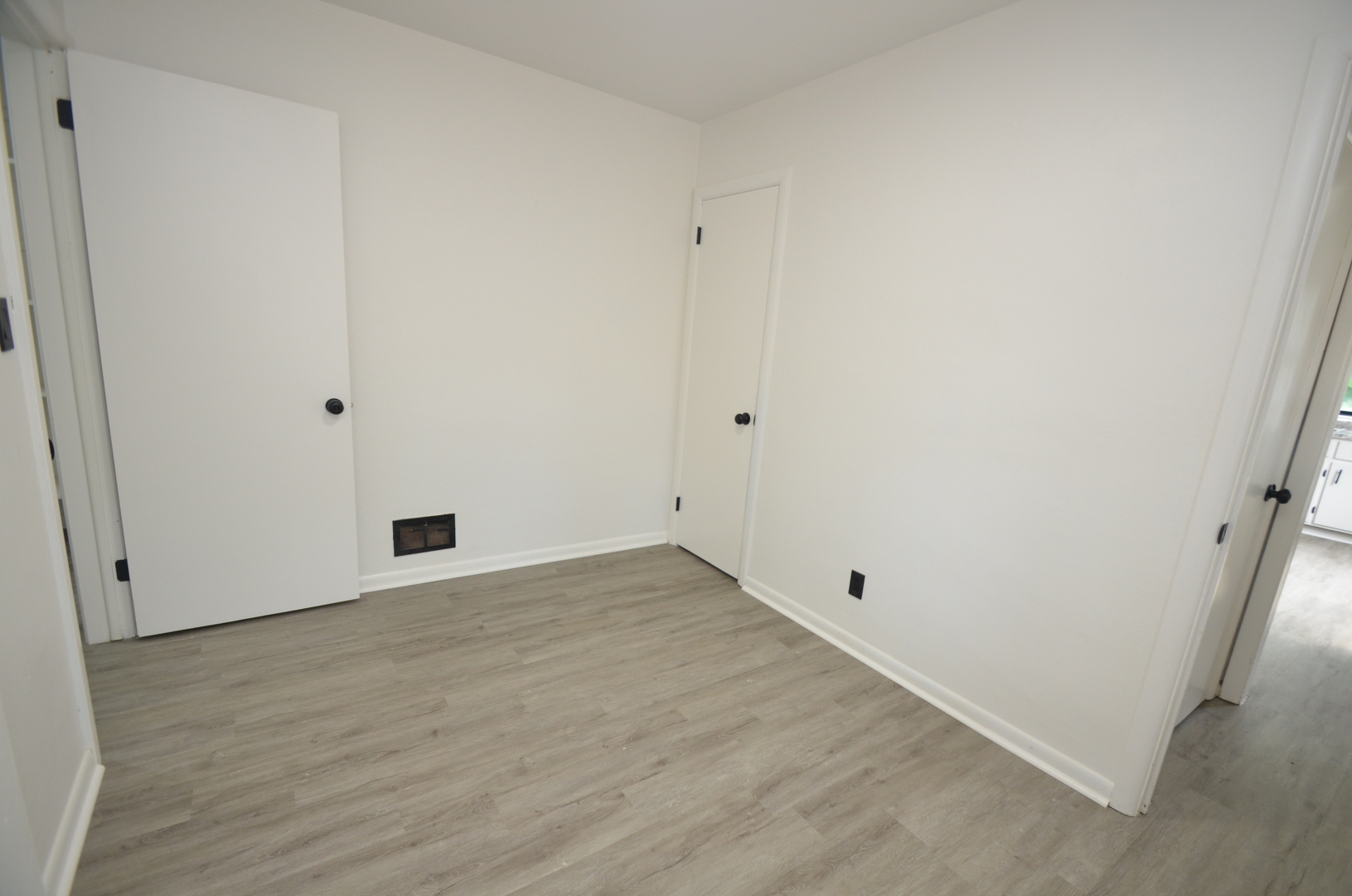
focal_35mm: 15
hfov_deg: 100.5
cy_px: 448
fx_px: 562
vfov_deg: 77.1
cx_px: 676
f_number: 4
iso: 500
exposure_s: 1/60
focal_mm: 10
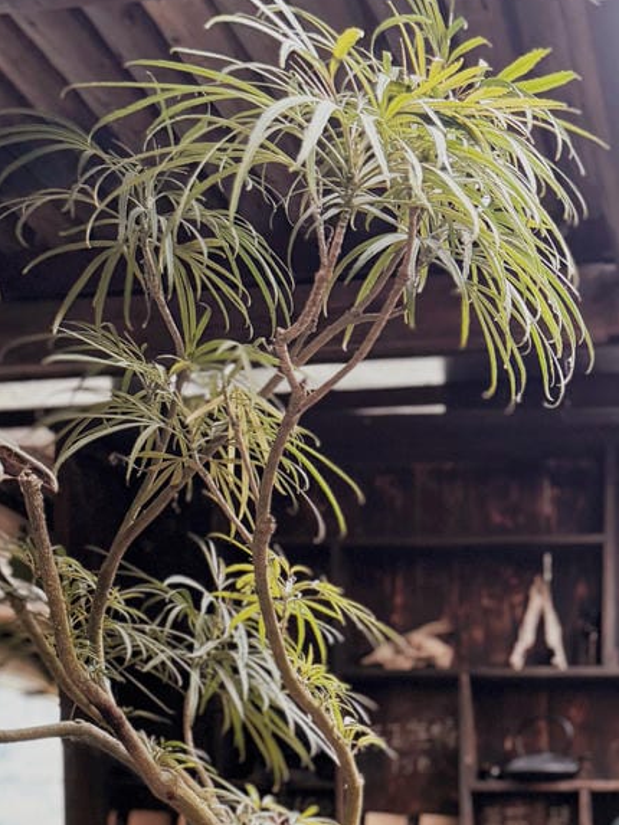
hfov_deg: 21.1
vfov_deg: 25.7
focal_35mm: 67
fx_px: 1597
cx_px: 631
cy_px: 1015
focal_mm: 6.76
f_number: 1.78
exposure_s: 1/120
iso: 125
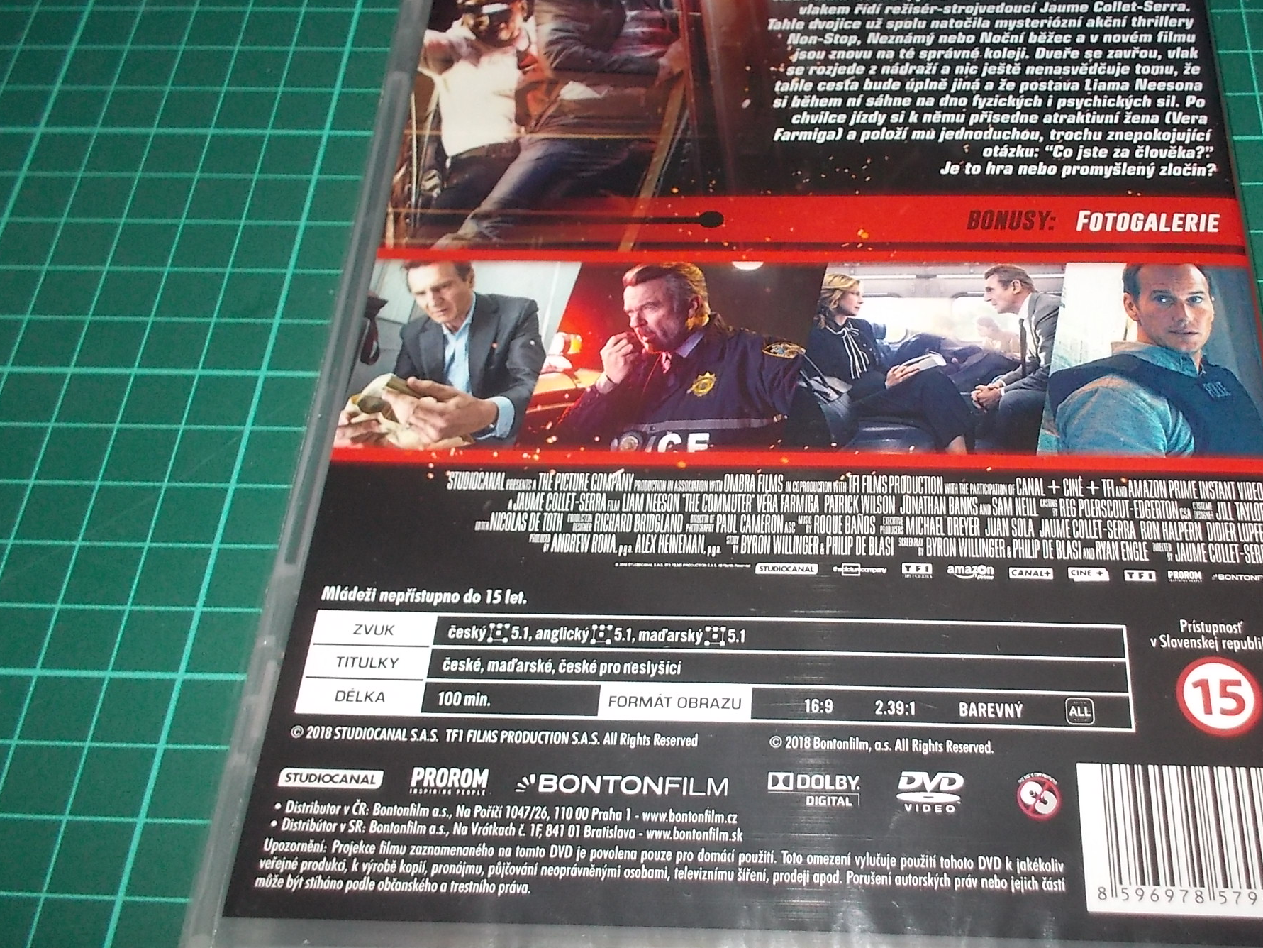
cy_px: 451
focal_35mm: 37
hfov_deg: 49.6
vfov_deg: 38.7
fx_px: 1350
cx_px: 791
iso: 200
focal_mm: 4.1
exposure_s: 1/30
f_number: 3.3
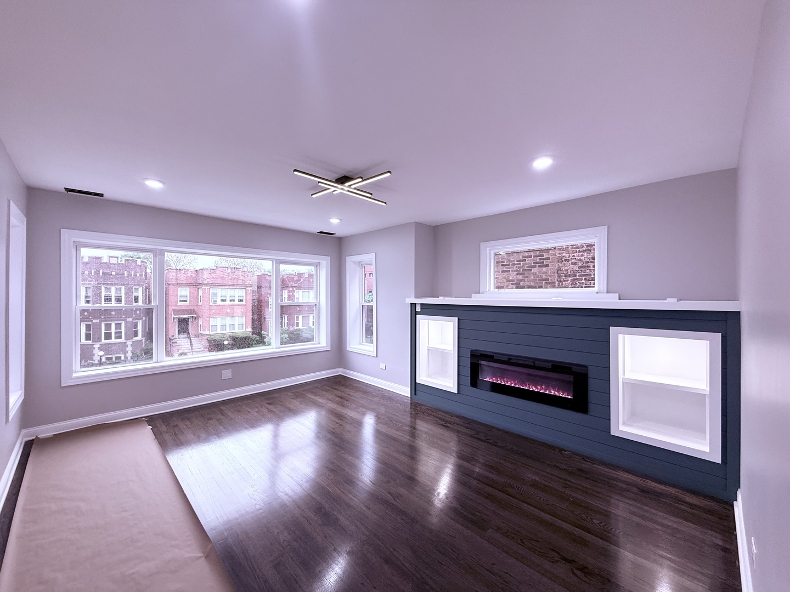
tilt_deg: +1.2
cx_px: 395
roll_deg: +0.0
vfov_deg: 85.7
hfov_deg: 102.1
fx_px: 320
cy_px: 296
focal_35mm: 14
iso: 160
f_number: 2.2
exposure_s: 1/120
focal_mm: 2.22
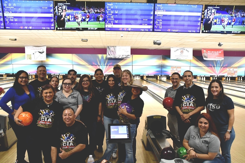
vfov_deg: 42.3
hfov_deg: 60.3
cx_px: 122
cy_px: 82
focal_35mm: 31
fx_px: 211
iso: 3200
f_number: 6.3
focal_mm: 21
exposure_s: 1/160
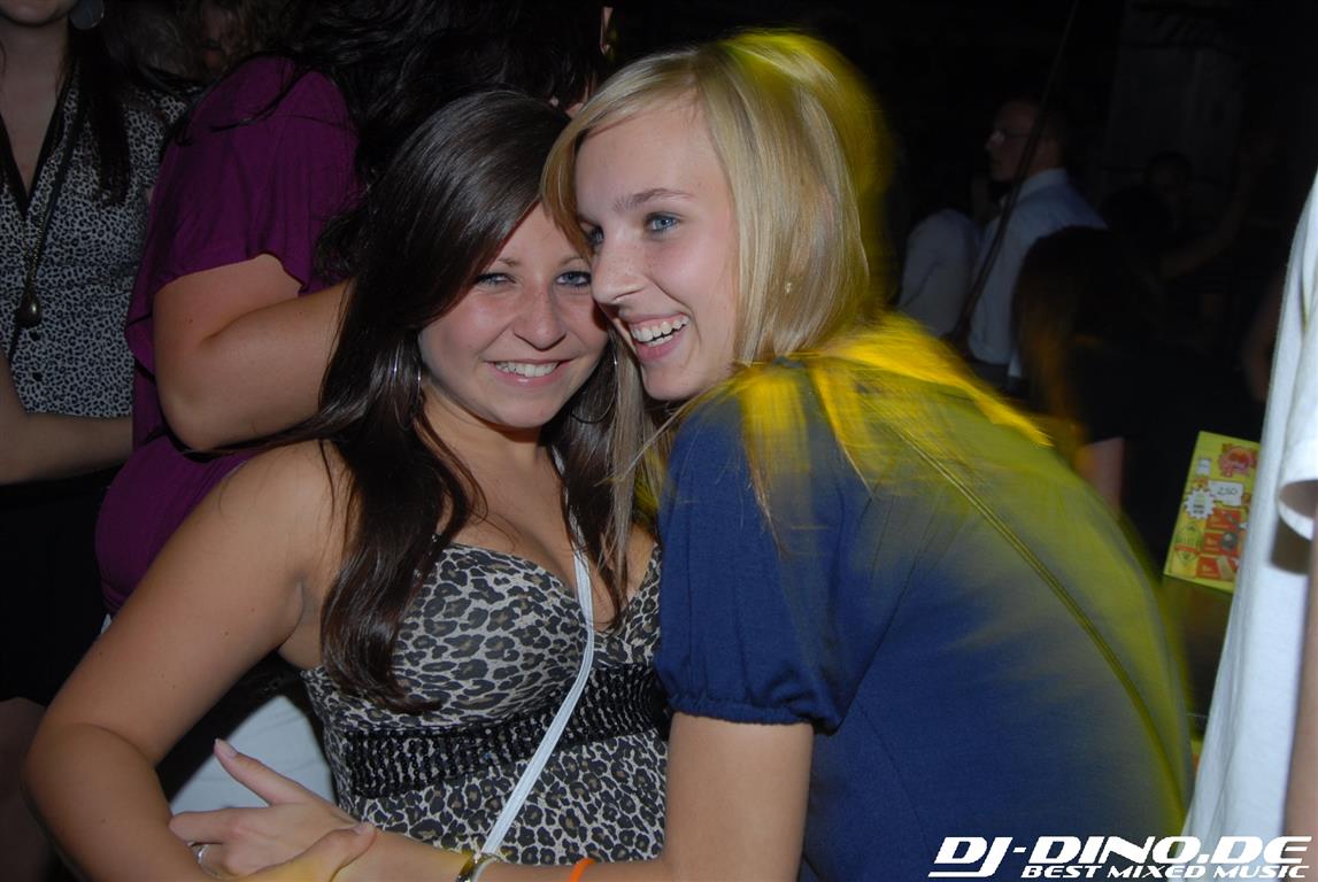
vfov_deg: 37.0
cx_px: 659
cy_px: 441
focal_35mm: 36
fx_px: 1320
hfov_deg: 53.1
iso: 200
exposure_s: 1/15
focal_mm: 24
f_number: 6.3
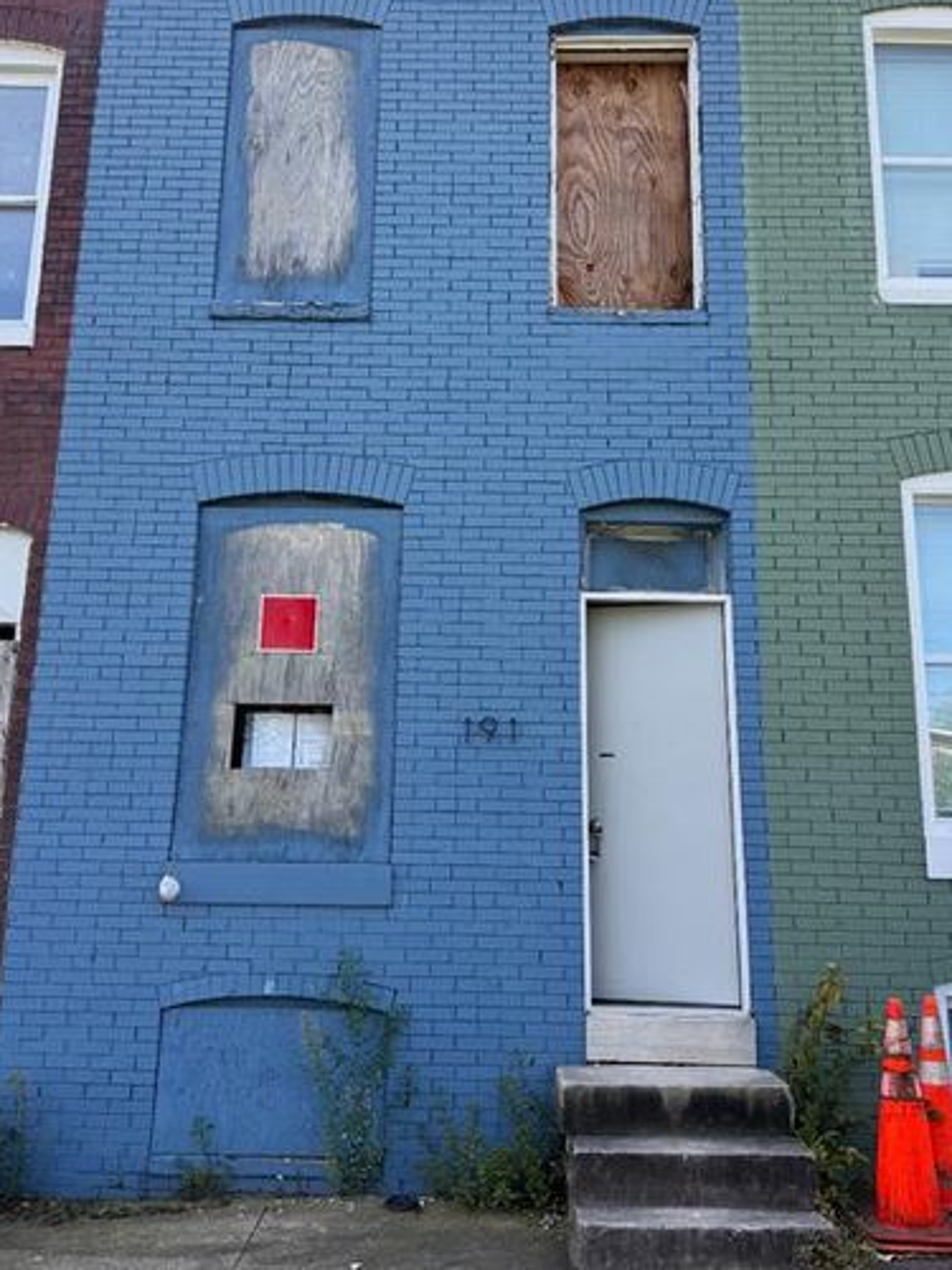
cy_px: 573
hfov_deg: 44.2
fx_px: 1173
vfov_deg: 56.7
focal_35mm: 32
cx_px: 490
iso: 80
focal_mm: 6.76
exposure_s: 1/722
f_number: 1.78
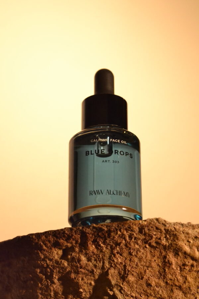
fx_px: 622
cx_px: 100
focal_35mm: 75
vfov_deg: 27.0
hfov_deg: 18.2
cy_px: 150
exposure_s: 1/640
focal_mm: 50
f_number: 5
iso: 3200
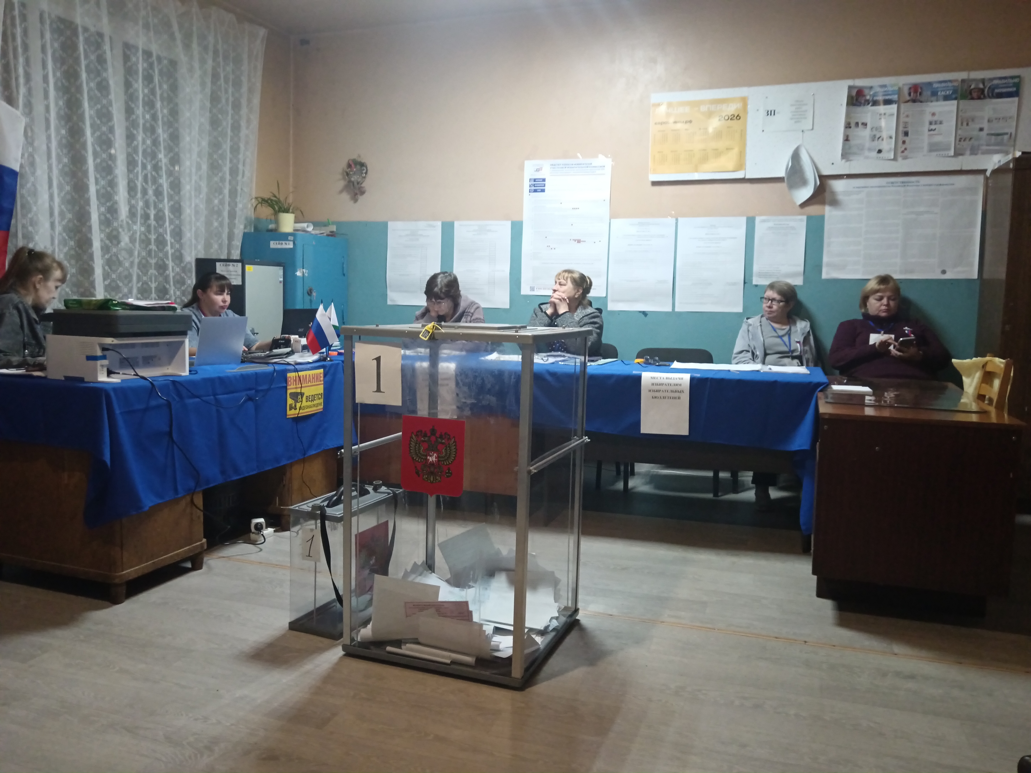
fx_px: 804
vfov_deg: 51.4
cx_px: 516
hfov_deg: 65.3
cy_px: 386
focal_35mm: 27
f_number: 1.9
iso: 1229
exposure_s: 1/25
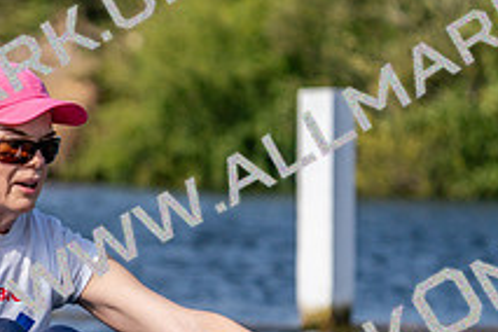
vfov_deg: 2.4
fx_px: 7871
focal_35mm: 569
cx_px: -166
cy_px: 354
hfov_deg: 3.6
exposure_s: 1/1600
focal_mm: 209
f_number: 5.6
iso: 200
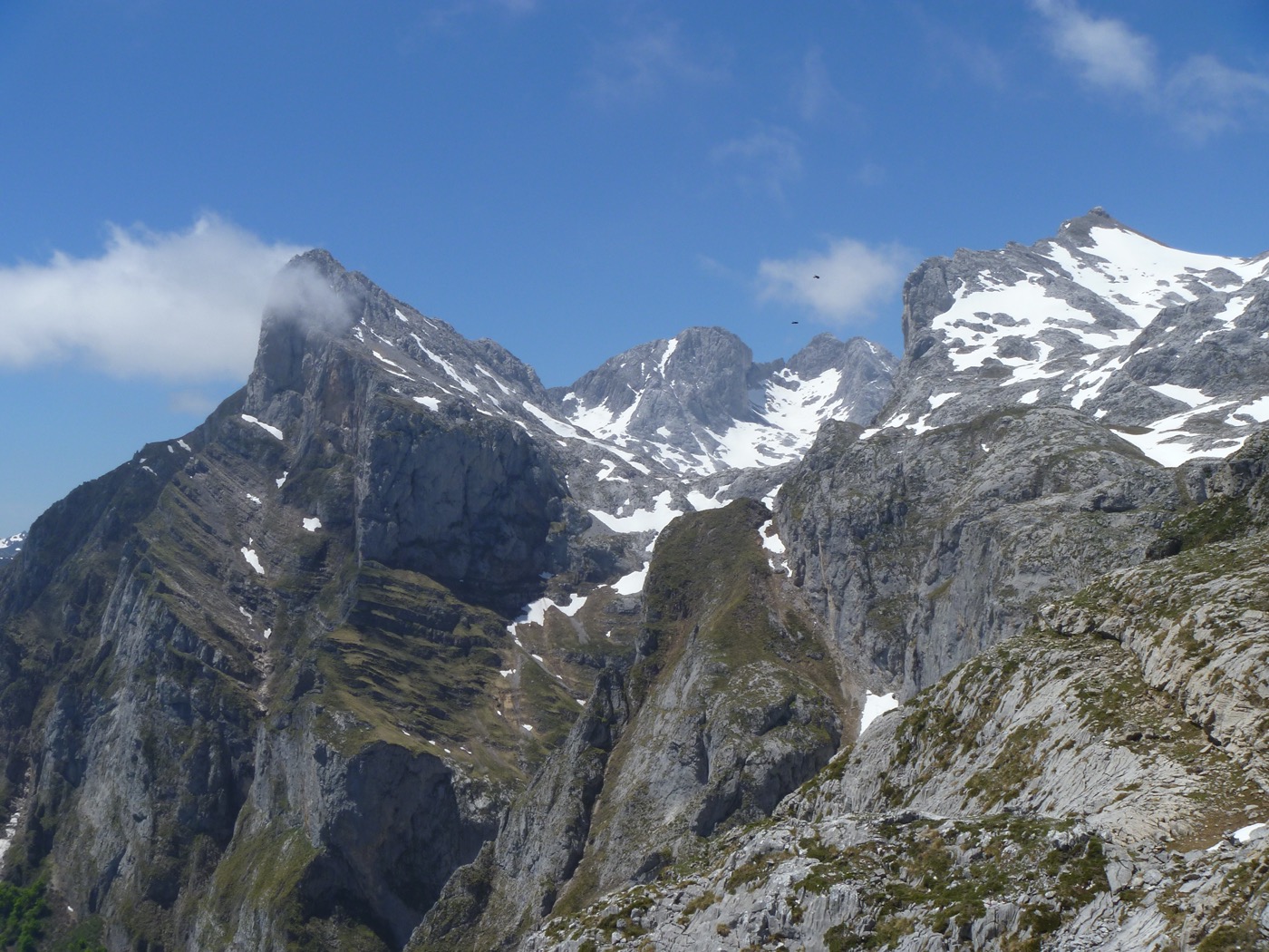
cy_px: 476
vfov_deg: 30.9
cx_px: 634
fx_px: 1723
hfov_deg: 40.4
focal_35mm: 47
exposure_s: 1/400
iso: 80
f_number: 6.3
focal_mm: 8.3
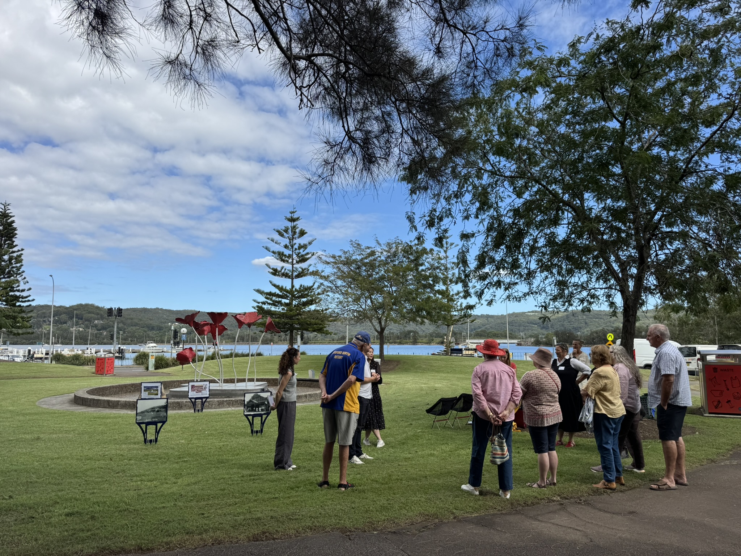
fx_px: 514
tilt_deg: +6.8
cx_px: 370
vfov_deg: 56.8
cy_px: 278
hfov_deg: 71.6
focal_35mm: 24
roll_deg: +0.7
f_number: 1.78
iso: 80
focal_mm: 6.76
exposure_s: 1/4049
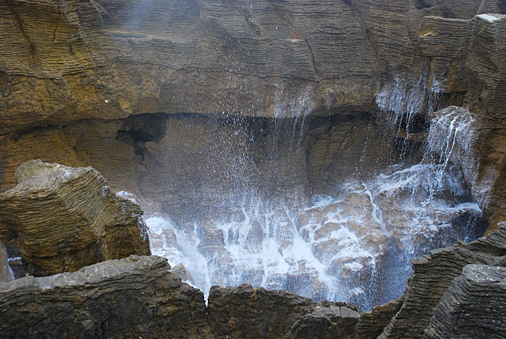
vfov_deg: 28.5
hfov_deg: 41.4
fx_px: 669
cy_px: 172
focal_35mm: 48
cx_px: 255
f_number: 5.6
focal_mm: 31
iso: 400
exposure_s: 1/160
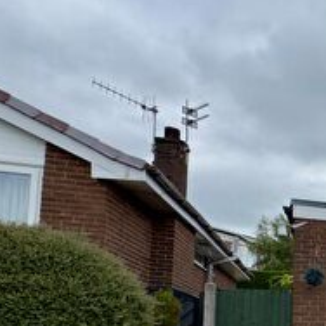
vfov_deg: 34.3
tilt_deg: +5.0
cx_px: 543
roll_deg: +0.9
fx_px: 490
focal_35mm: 46
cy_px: 308
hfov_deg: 24.1
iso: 50
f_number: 2.2
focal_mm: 2.22
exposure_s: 1/1449
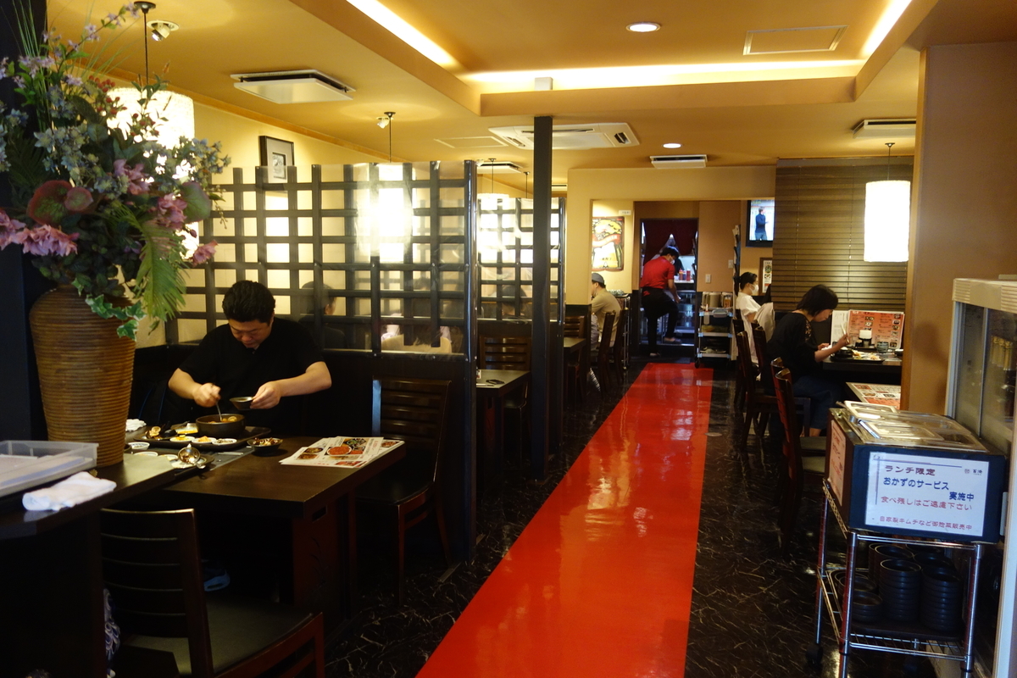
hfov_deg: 65.5
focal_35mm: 28
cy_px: 339
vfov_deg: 46.4
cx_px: 508
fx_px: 791
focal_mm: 10.4
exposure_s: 1/30
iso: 500
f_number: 1.8
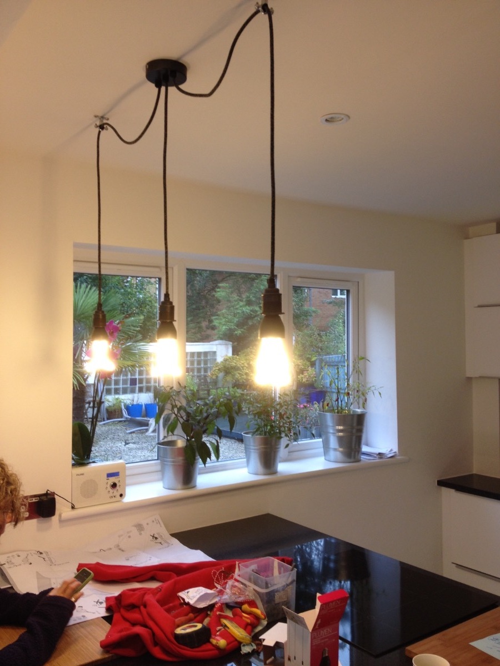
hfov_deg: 40.7
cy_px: 333
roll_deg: +0.0
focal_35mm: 35
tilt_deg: +1.1
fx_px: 674
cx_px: 250
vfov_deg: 52.6
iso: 50
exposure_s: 1/20
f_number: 2.4
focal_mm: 4.28
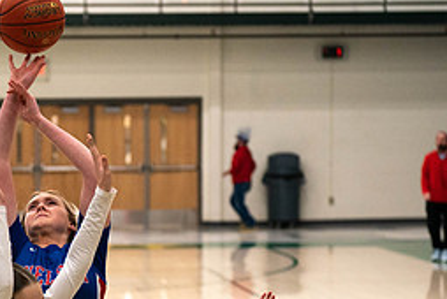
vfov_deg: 8.4
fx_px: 2026
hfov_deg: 12.5
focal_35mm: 163
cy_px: 288
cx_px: 30
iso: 2500
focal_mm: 70
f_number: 2.8
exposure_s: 1/1000
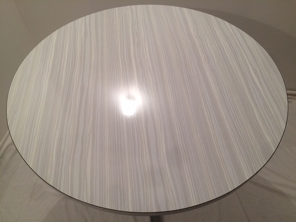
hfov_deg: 61.7
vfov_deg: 48.2
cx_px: 148
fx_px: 248
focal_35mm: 29
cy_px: 111
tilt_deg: -52.1
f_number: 2.2
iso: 100
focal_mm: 4.15
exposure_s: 1/33
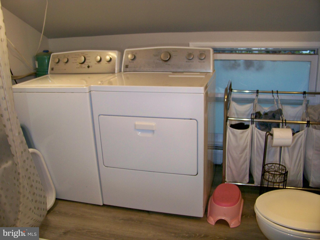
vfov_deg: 42.9
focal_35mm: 33
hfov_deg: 55.4
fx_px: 305
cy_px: 120
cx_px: 160
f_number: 2.8
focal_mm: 5.85
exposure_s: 1/30
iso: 200
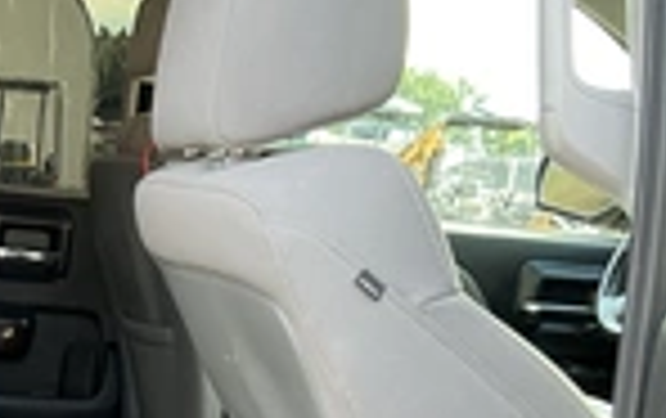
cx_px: -32
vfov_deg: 15.8
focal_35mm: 80
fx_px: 1454
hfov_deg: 24.4
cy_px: 490
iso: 64
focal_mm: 3
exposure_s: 1/101
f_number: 1.8
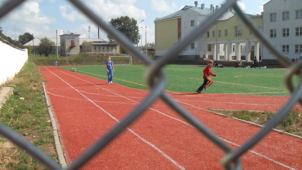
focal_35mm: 39
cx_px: 150
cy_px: 90
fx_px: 312
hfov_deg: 51.6
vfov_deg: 30.4
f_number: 8.9
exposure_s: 1/750
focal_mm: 6.2
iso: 400
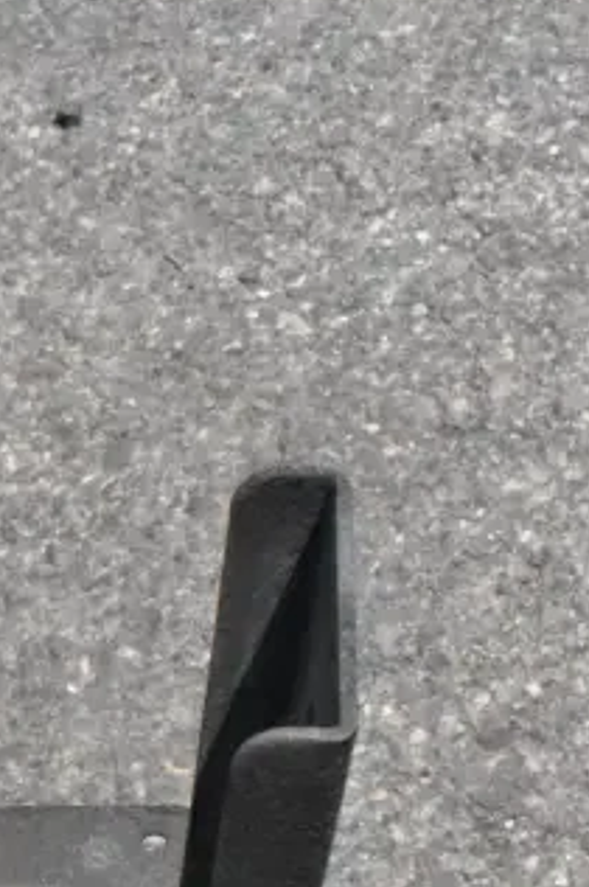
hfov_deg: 14.9
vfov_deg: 21.5
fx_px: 2140
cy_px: 1107
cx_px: -194
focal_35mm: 87
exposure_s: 1/3200
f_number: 25
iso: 6400
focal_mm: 20
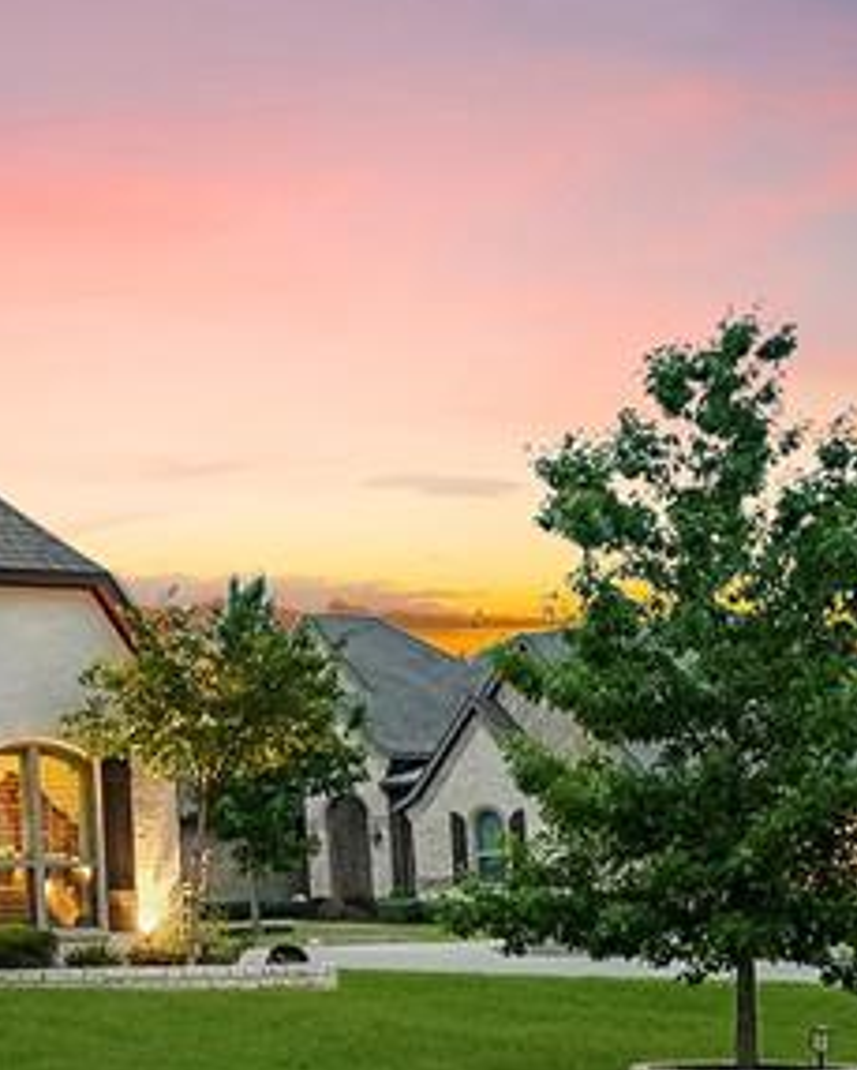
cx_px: -850
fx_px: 2662
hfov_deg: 15.0
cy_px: 593
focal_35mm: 84
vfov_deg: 22.7
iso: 1600
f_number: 8
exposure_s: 1/10
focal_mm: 17
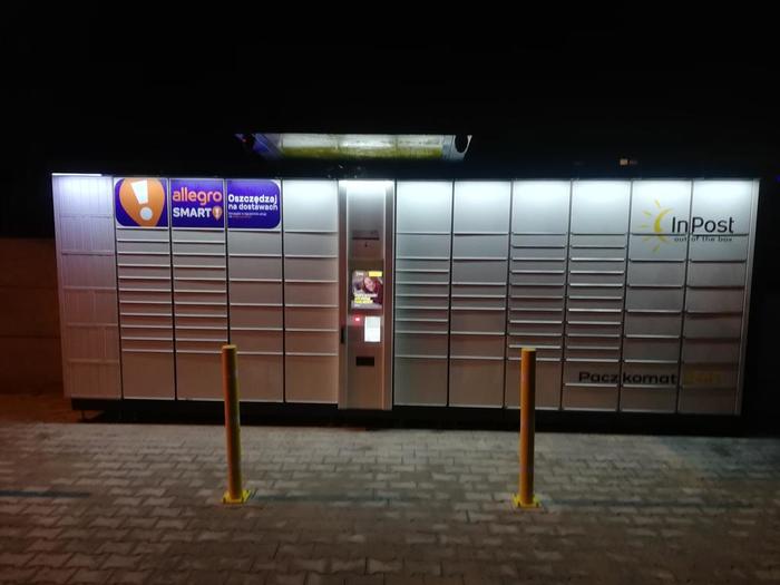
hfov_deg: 67.3
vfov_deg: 53.1
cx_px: 390
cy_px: 292
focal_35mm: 26
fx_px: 586
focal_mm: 3.81
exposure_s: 1/25
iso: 400
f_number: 2.2
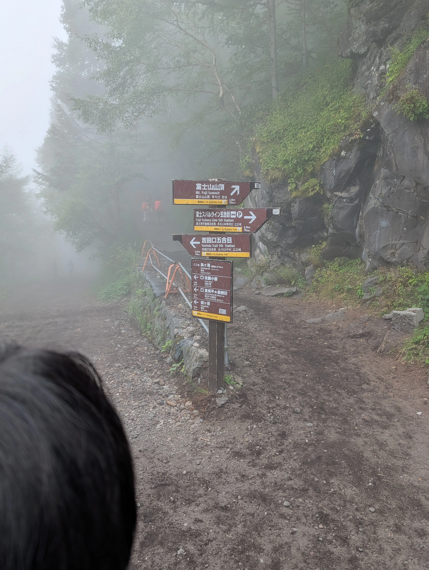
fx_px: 396
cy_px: 285
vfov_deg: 71.5
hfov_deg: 56.9
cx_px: 214
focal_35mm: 24
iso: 19
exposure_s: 1/267
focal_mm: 6.9
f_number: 1.68
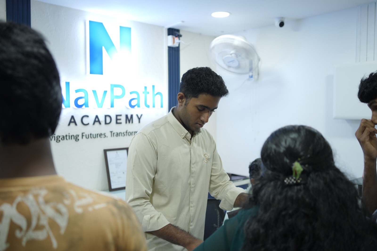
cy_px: 126
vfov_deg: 37.8
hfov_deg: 54.4
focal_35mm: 35
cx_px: 188
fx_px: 366
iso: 800
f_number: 2.8
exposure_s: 1/125
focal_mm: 35
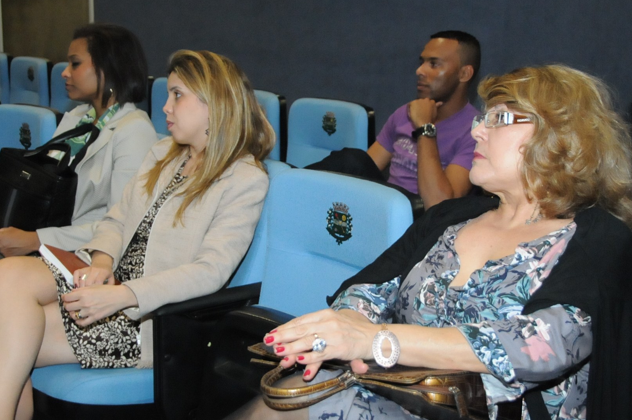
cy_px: 188
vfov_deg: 23.4
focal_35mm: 58
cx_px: 332
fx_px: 1011
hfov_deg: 34.7
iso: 3200
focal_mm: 29
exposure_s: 1/250
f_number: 4
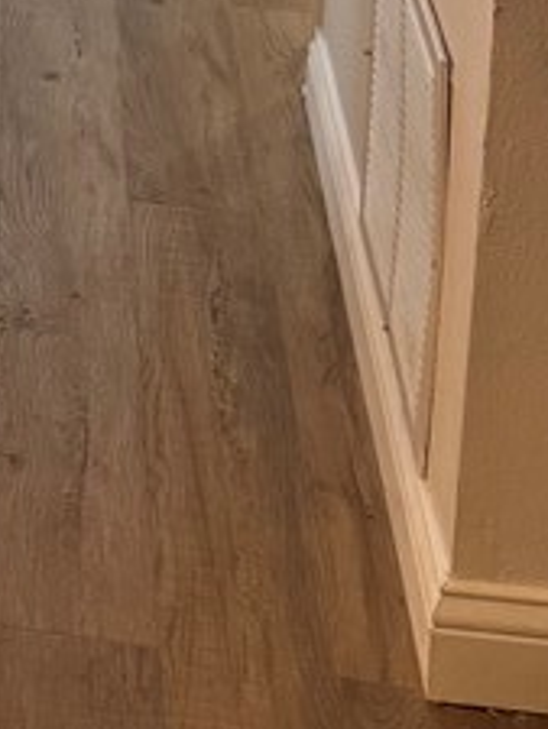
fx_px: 2299
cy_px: -648
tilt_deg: -12.2
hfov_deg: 12.4
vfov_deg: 15.2
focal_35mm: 109
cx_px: -438
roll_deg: +0.7
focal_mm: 6.76
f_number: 1.78
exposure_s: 1/120
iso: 200
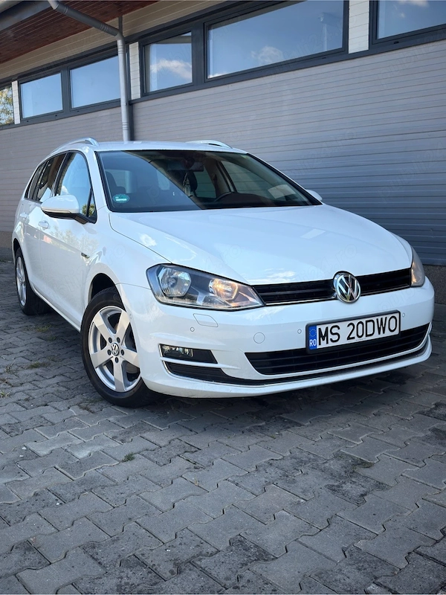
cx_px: 223
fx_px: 601
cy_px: 298
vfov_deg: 52.6
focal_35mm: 35
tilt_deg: -9.8
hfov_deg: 40.7
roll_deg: +0.2
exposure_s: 1/1522
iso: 80
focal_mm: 6.76
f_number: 1.78
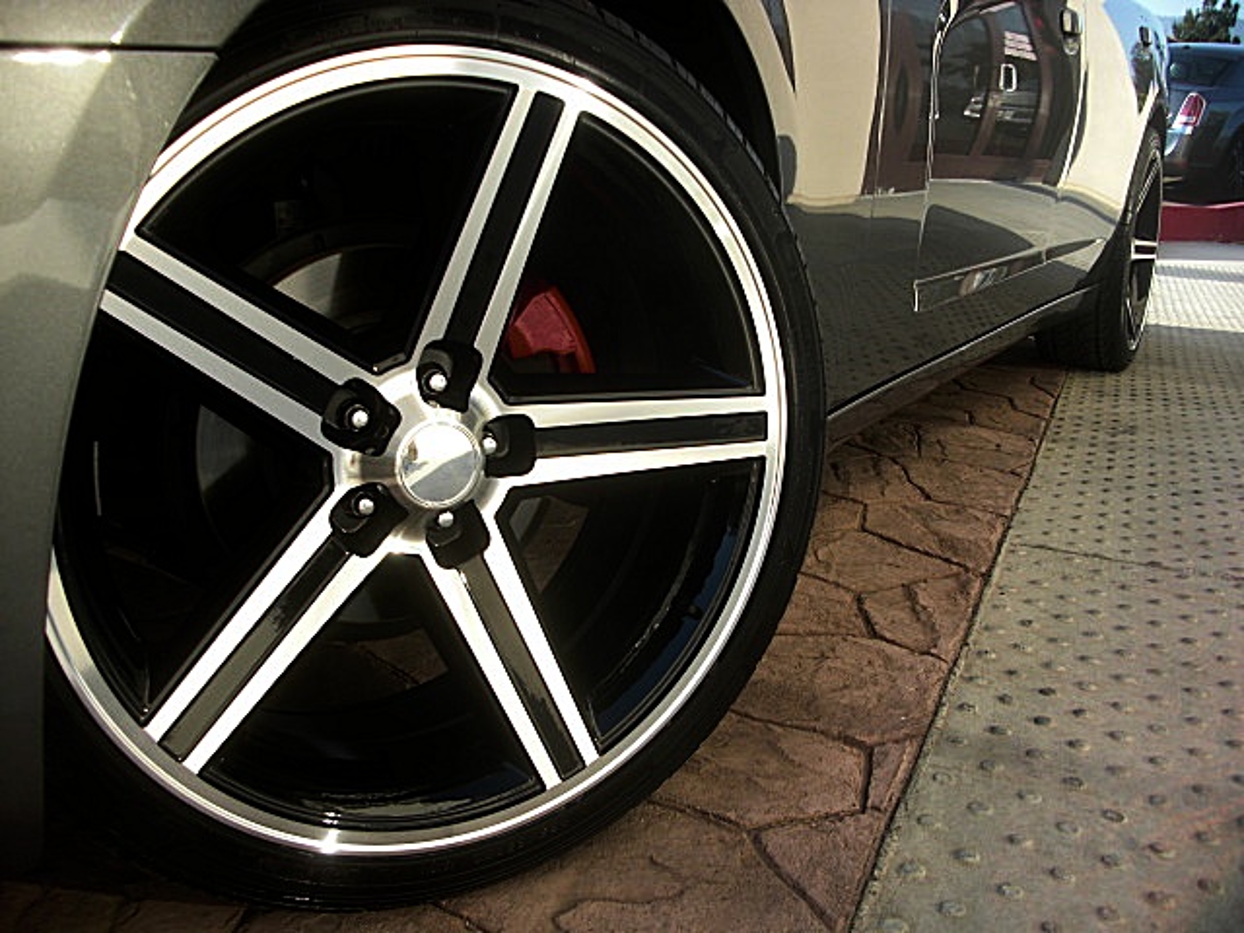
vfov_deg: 39.7
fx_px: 1294
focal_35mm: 36
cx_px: 622
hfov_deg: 51.4
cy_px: 466
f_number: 2.8
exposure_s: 1/200
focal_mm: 6.3
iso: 50
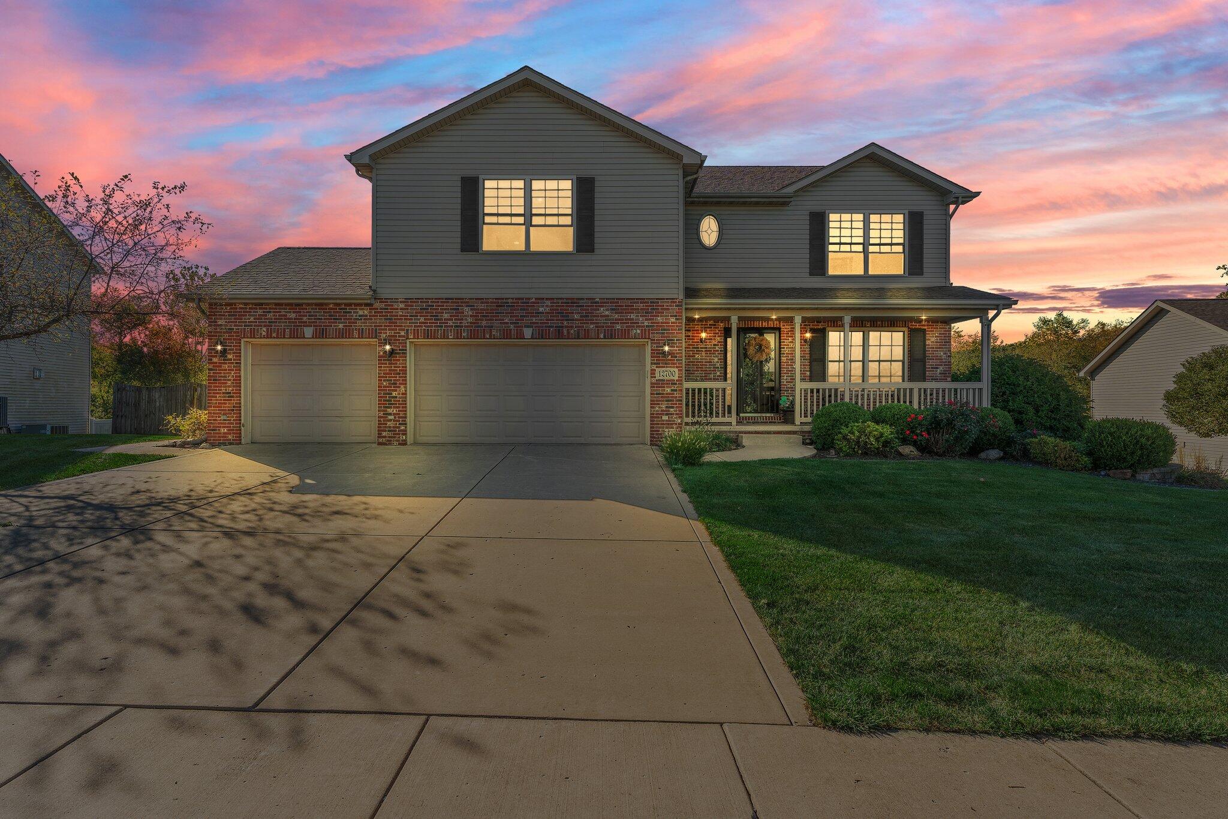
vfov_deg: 68.3
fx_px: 604
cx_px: 614
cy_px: 410
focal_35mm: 18
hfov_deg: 91.0
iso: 500
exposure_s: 1/60
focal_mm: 17.7
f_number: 9
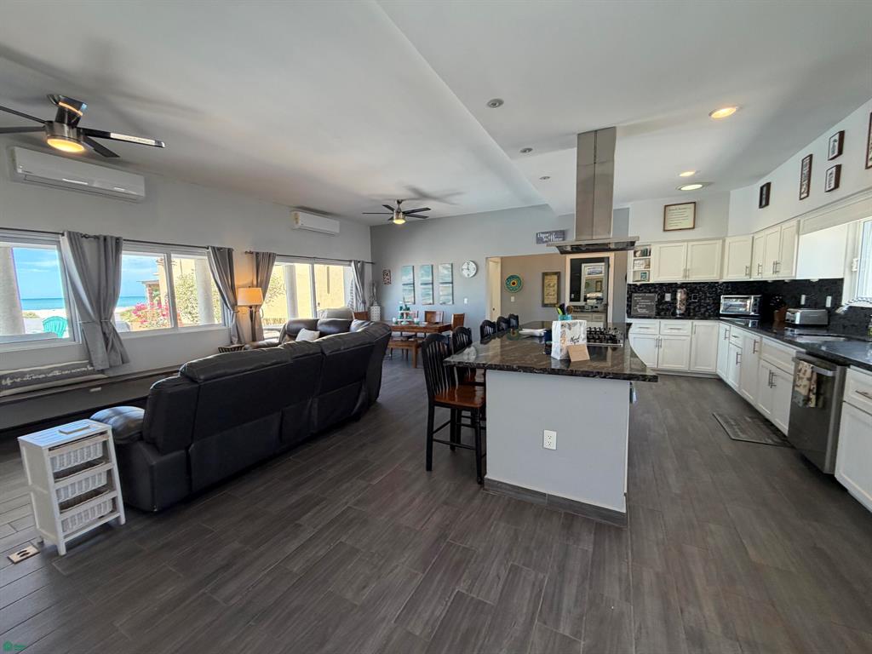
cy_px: 327
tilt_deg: -4.9
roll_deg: +1.4
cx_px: 436
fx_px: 353
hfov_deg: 102.1
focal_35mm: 14
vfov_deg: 85.7
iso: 160
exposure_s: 1/120
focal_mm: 2.22
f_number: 2.2
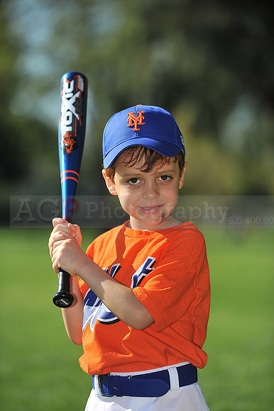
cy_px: 206
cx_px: 137
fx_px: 1886
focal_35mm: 165
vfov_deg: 12.5
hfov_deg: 8.3
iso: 200
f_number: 4
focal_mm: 165
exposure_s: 1/2500
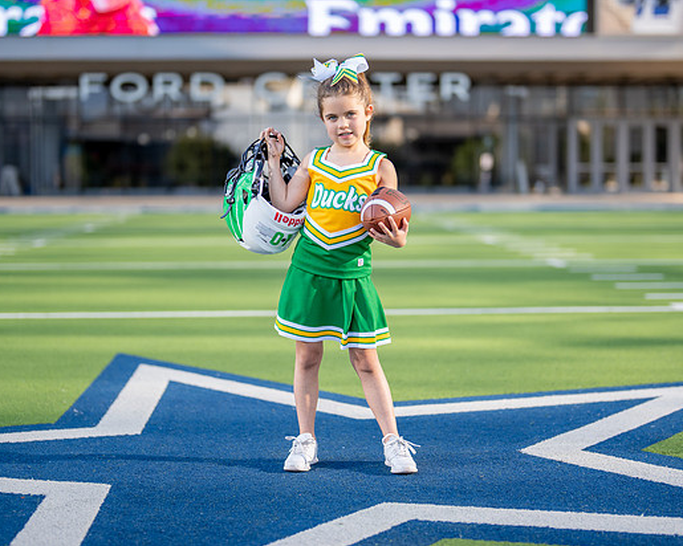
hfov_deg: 26.4
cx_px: 358
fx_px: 1455
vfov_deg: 21.3
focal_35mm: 72
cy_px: 256
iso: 100
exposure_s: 1/2500
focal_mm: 50
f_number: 1.2
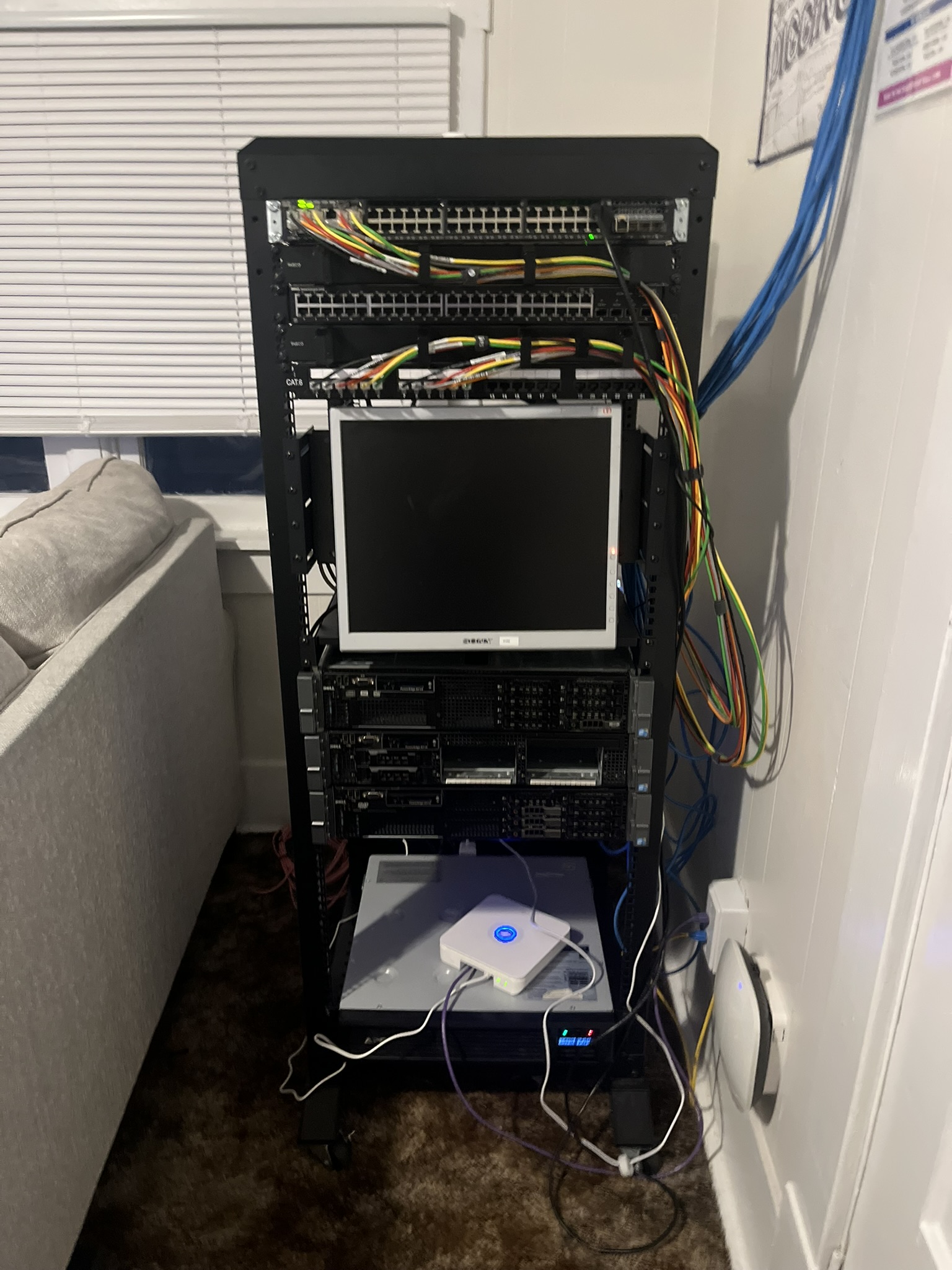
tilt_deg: -20.0
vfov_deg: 67.3
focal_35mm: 26
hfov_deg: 53.1
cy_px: 635
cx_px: 476
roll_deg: +0.8
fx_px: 953
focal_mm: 5.1
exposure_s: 1/30
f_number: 1.6
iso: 640
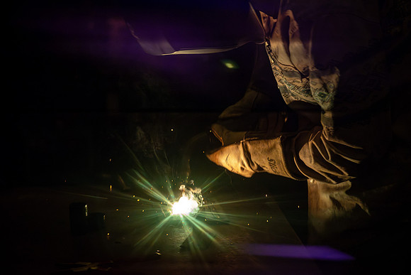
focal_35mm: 84
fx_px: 959
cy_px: 138
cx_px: 206
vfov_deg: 16.3
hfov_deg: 24.2
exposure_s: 1/1000
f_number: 2.8
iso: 8000
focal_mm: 84
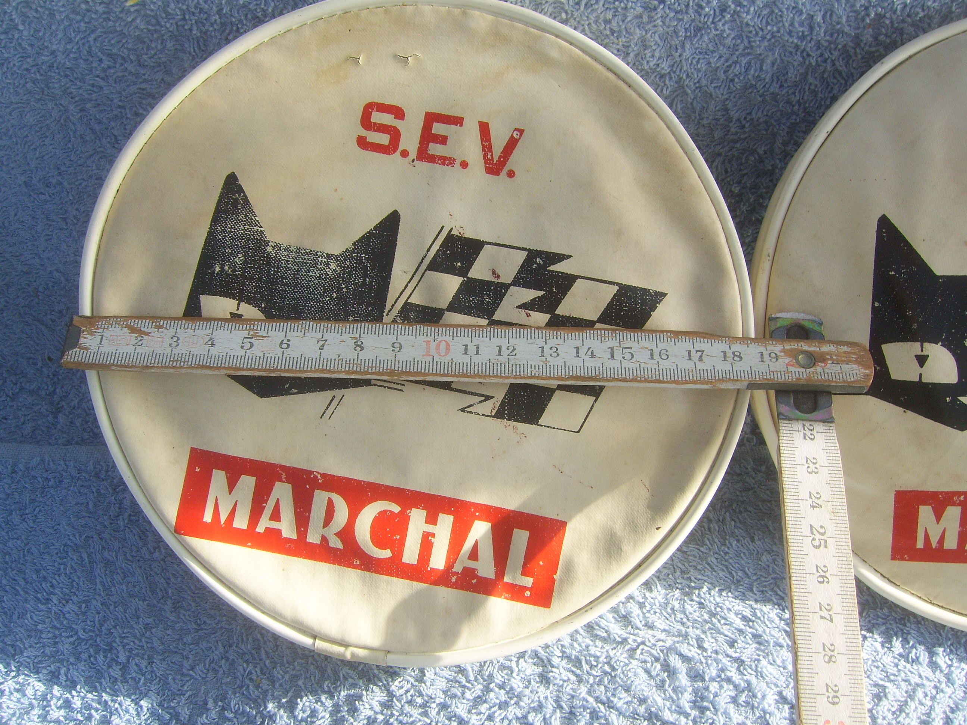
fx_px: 1062
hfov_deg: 49.0
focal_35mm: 38
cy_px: 362
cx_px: 484
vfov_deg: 37.7
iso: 50
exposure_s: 1/100
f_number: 6.4
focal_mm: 7.8
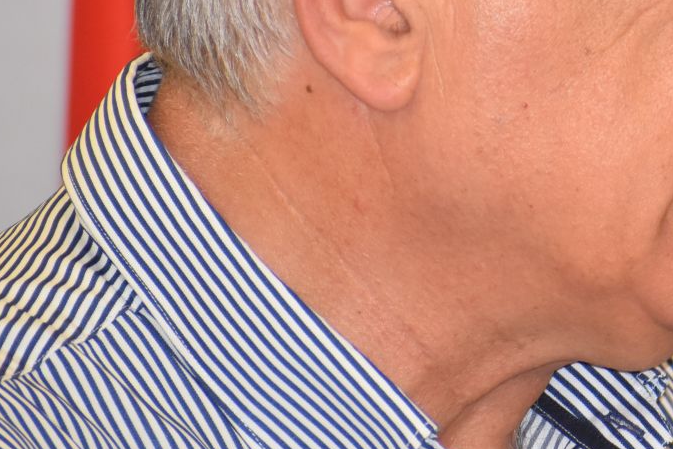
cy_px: -14
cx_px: 738
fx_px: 20006
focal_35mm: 1070
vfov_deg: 1.3
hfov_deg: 1.9
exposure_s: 1/60
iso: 1100
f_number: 6.3
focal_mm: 300
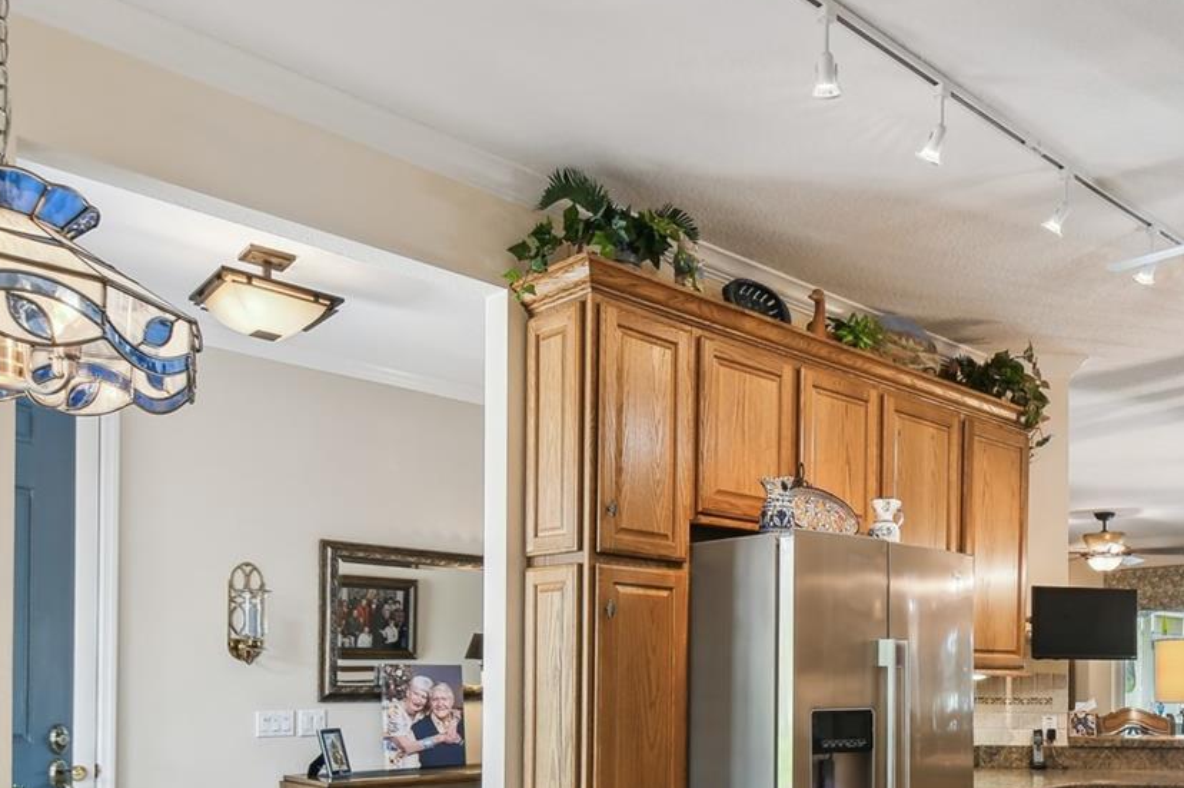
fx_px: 953
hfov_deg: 62.3
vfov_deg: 42.1
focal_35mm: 29
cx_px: 778
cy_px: 675
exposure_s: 1/10
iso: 100
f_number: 7.1
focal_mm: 10
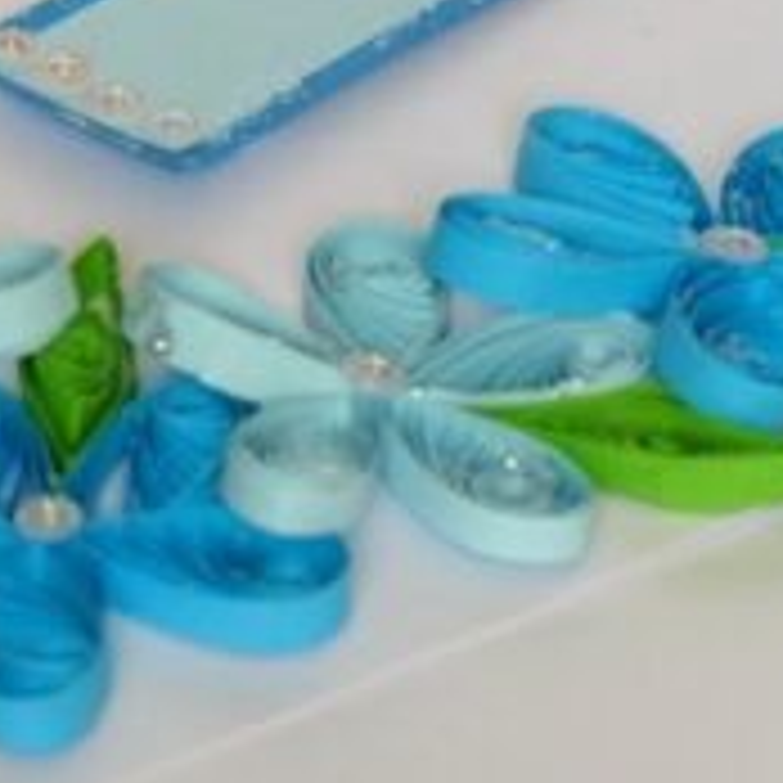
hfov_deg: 3.1
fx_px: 14510
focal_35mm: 567
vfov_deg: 3.1
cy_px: -99
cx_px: 608
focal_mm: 33.5
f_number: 2.8
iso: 100
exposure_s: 1/80
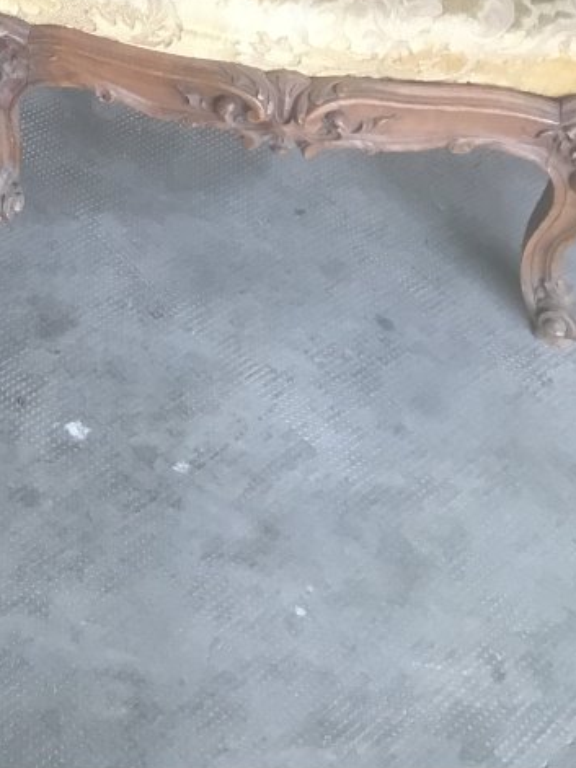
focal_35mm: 79
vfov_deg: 22.4
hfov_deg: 17.7
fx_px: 1754
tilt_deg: -32.3
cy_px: -204
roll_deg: -0.5
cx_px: -117
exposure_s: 1/33
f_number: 2.4
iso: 80
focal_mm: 3.3
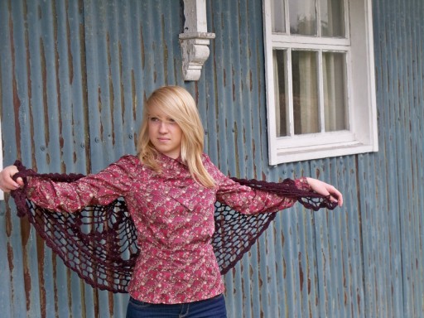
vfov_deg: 16.1
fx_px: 1127
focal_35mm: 92
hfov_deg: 21.3
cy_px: 159
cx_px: 212
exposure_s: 1/60
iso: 80
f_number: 4.2
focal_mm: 16.3
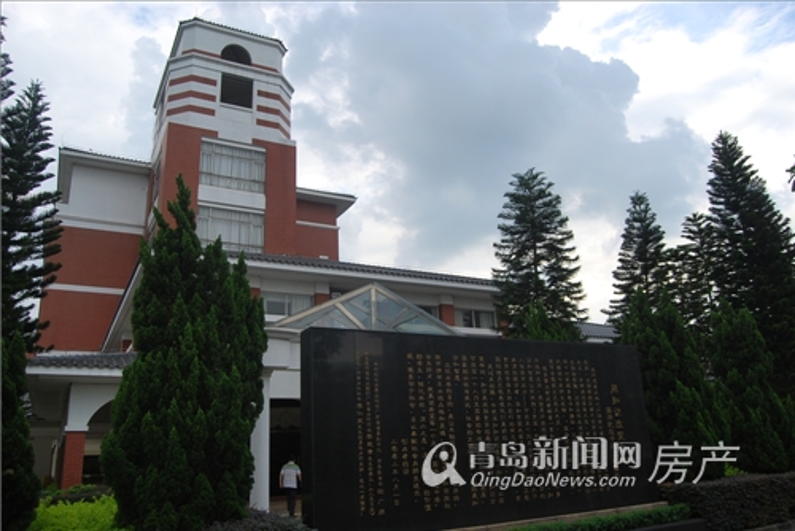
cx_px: 398
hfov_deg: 67.4
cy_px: 266
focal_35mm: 27
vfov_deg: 48.0
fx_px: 597
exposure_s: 1/125
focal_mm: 18
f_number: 5.6
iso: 125
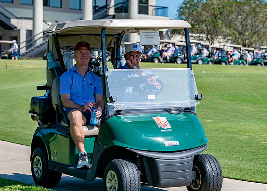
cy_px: 79
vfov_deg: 10.3
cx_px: 130
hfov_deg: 14.4
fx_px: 1057
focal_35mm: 139
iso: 125
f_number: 5
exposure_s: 1/640
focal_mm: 112
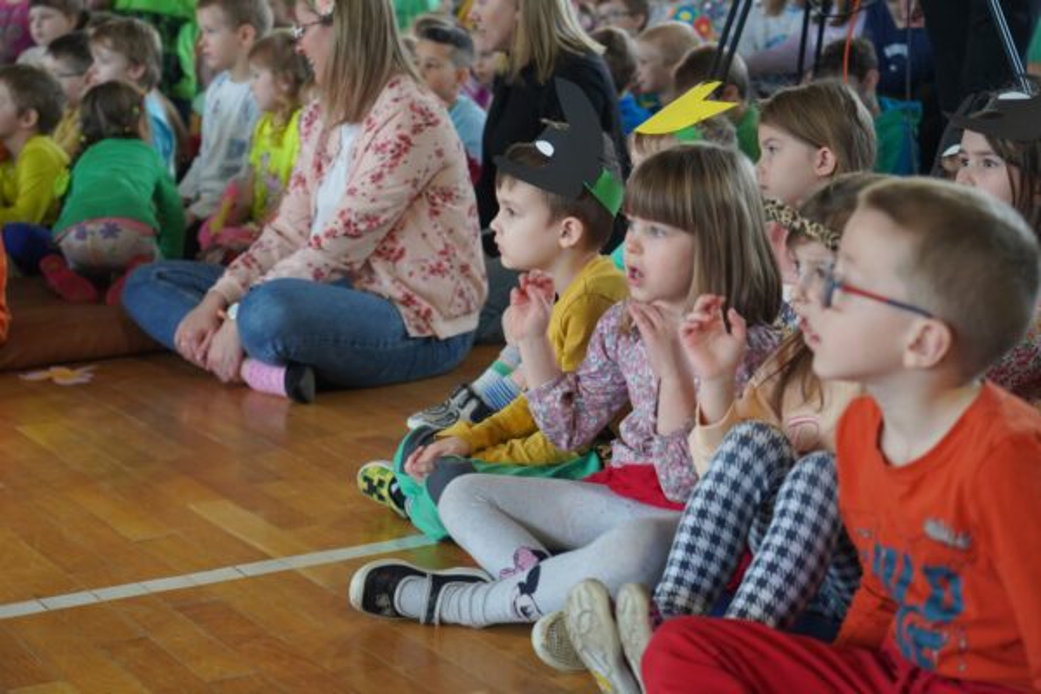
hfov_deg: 31.9
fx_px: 1822
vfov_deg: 21.6
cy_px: 347
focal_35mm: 63
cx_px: 520
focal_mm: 63
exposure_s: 1/160
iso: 2500
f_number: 4
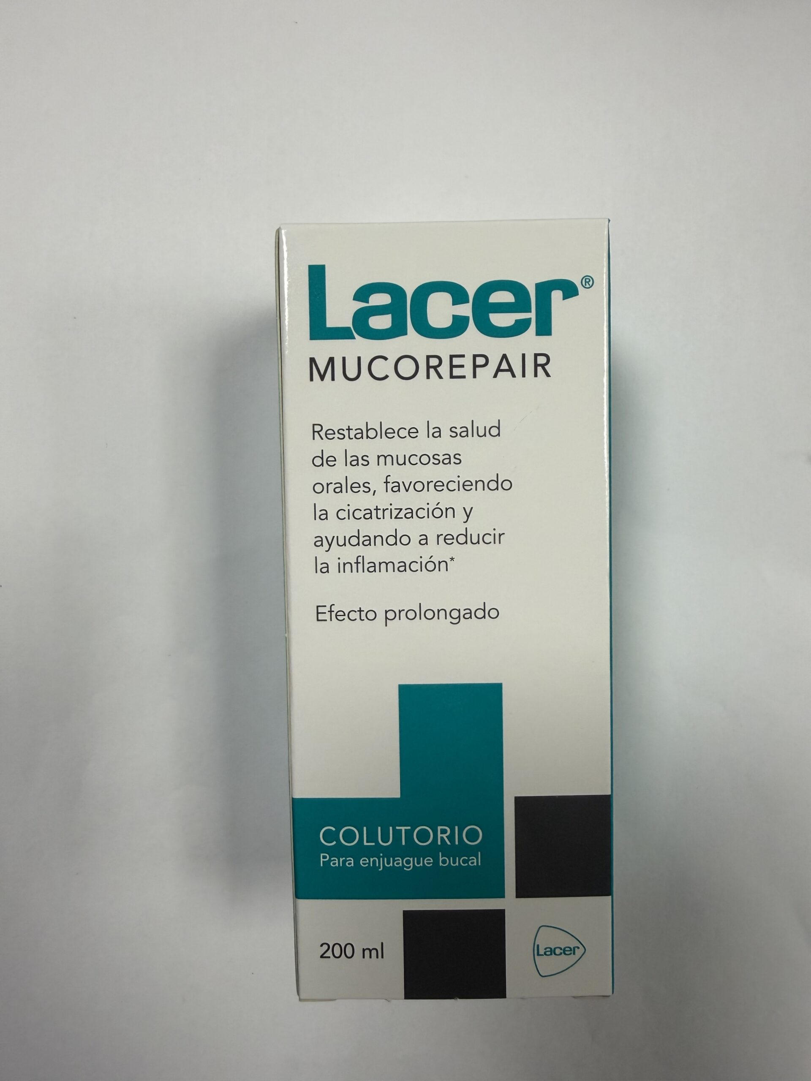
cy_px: 540
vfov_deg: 71.6
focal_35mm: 24
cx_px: 406
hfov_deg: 56.8
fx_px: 750
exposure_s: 1/100
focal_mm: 2.22
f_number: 2.2
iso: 125
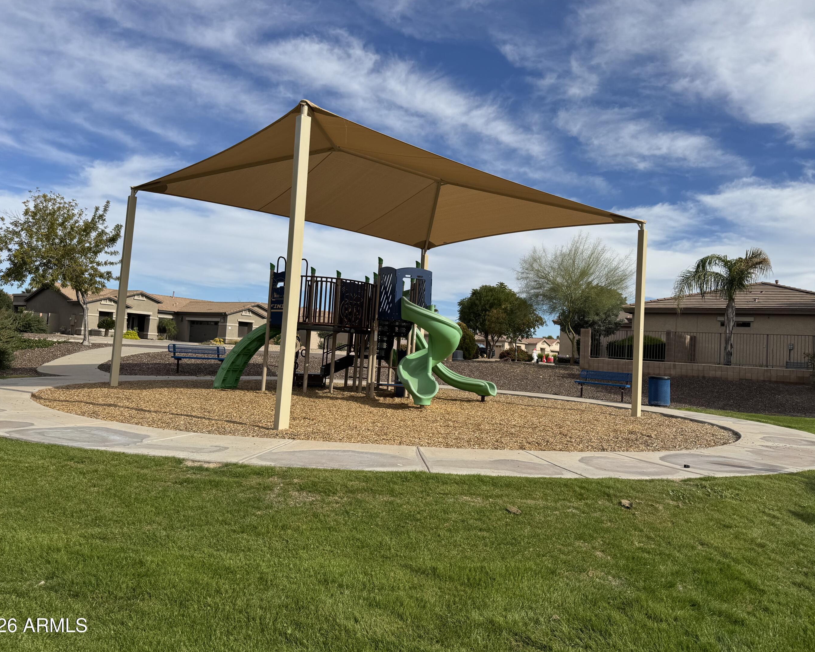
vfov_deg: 54.9
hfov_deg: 66.0
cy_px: 317
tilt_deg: +4.8
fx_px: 627
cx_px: 426
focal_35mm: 26
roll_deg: -3.9
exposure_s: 1/5348
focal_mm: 6.76
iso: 80
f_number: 1.78
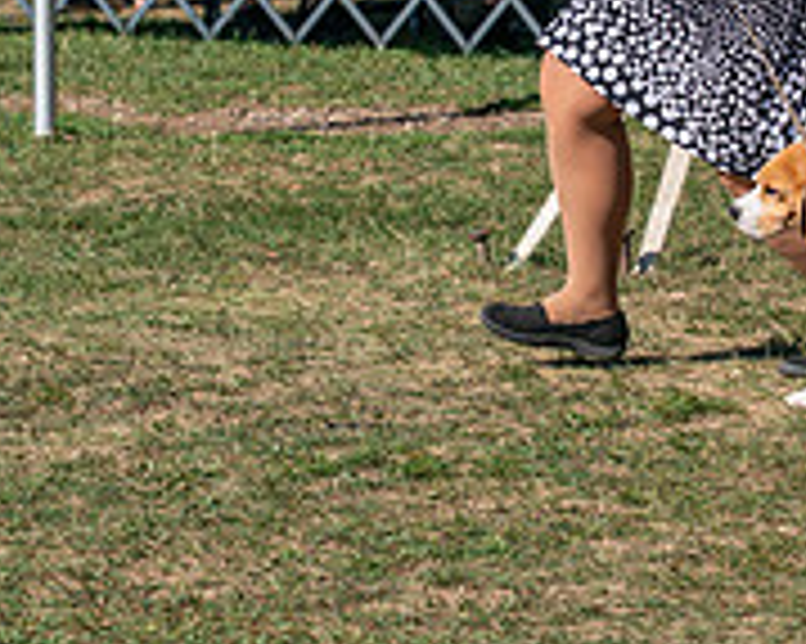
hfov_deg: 5.8
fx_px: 7868
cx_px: 871
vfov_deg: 4.7
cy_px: -171
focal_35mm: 330
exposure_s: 1/2000
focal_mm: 93
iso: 200
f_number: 5
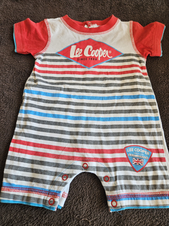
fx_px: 150
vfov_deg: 73.9
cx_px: 84
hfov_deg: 58.9
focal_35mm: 23
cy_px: 113
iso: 50
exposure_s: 1/100
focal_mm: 5.4
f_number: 1.8
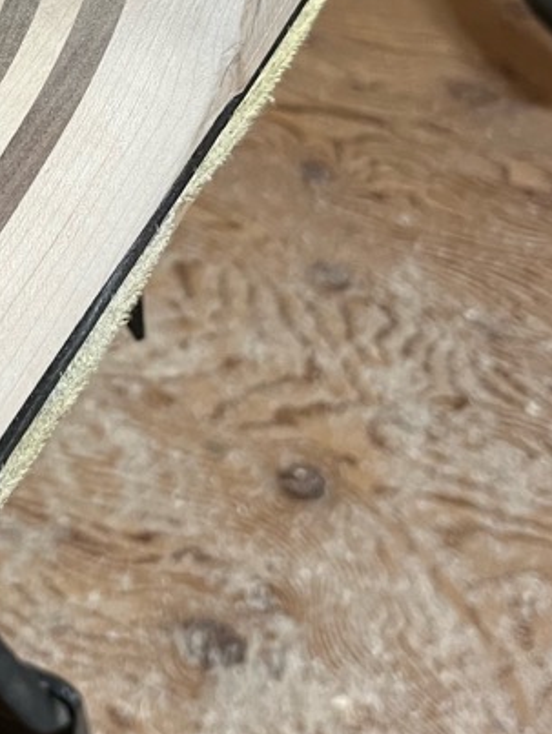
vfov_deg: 28.8
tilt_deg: -44.0
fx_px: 1401
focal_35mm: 66
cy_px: 157
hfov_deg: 21.7
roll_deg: +7.7
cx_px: 42
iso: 250
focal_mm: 5.1
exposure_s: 1/60
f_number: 1.6
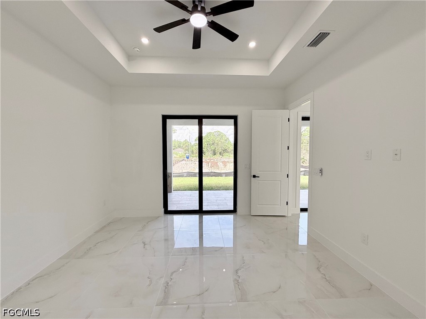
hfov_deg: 102.1
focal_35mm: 14
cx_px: 213
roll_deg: -0.1
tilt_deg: -1.6
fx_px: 172
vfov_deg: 85.7
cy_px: 160
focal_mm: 2.22
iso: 64
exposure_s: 1/200
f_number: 2.2
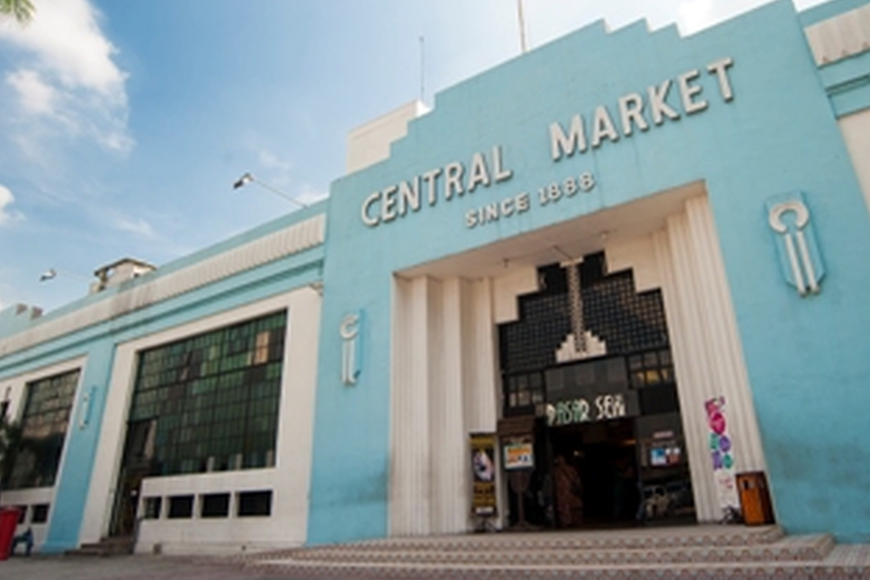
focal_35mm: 24
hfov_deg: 73.0
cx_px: 519
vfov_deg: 52.5
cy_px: 211
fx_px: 580
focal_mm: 18
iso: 200
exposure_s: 1/125
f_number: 9
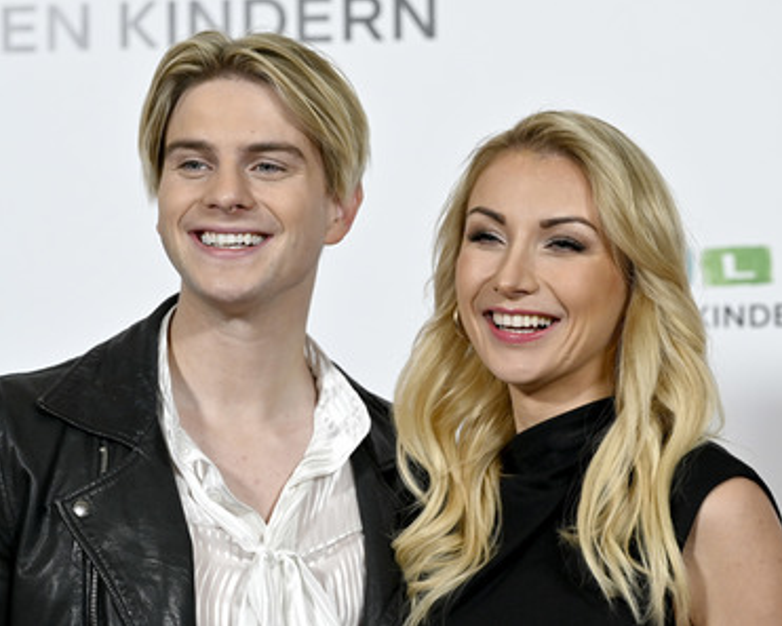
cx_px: 374
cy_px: 312
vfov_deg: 8.0
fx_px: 4491
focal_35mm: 194
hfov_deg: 10.0
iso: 1250
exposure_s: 1/500
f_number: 4.5
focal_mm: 170
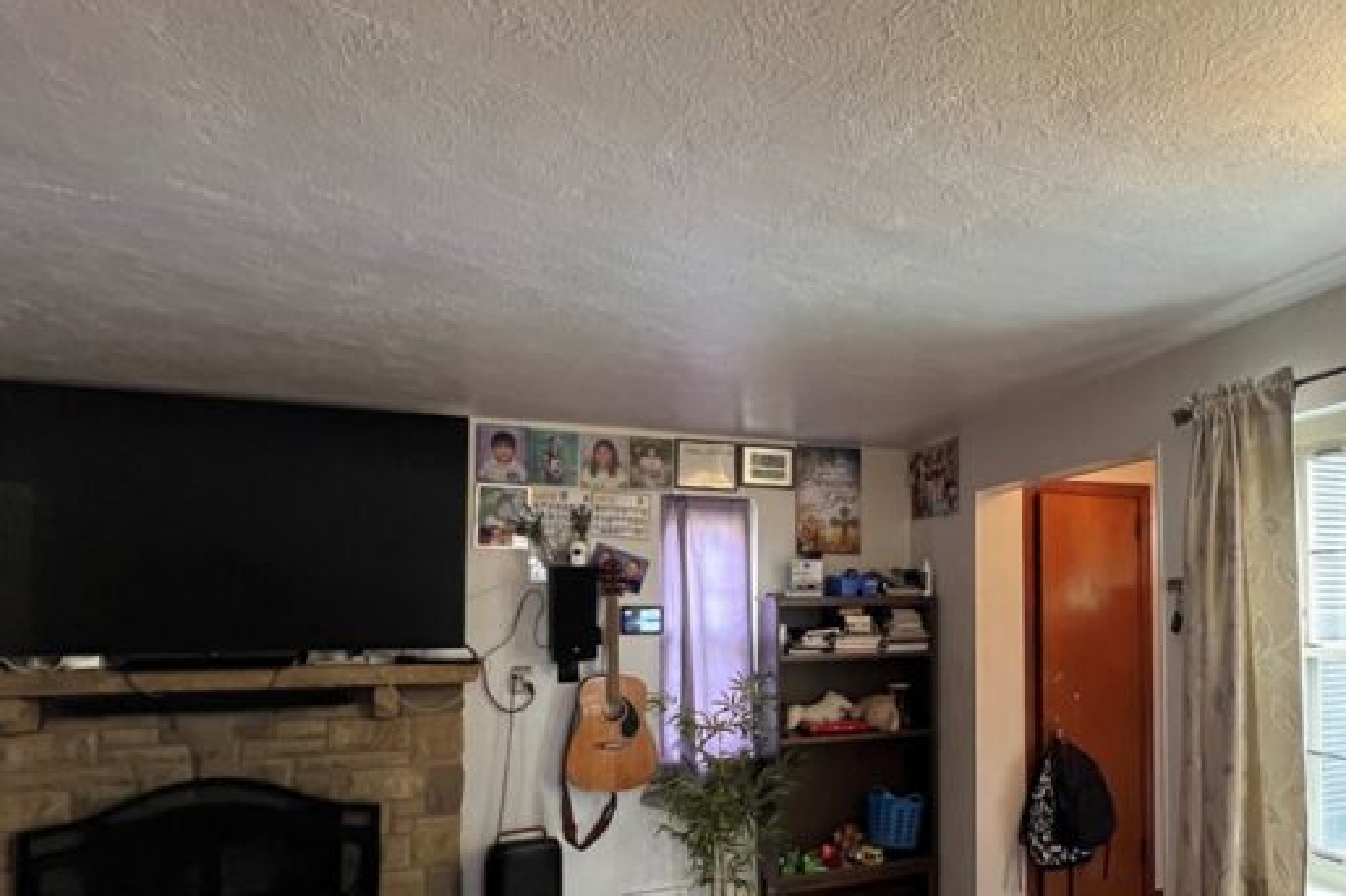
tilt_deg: +1.4
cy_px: 572
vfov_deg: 58.5
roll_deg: +0.3
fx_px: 785
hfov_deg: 79.1
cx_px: 873
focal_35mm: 21
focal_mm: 1.57
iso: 400
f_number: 1.8
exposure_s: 1/60
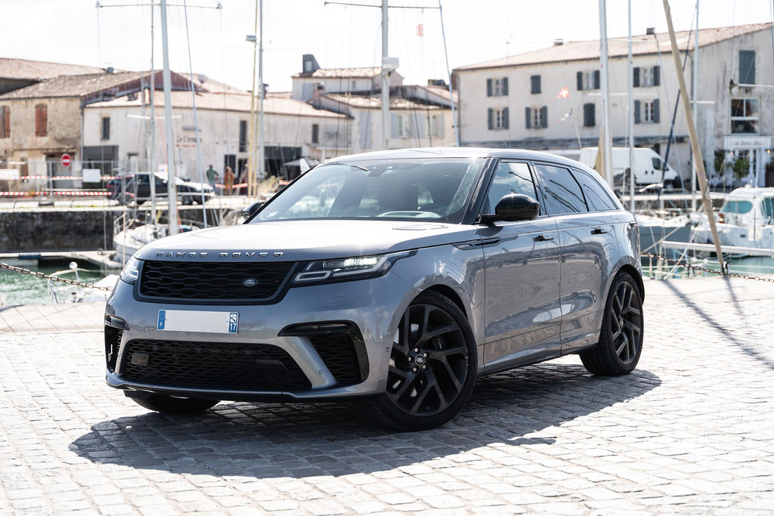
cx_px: 387
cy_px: 258
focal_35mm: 62
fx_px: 1333
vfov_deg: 21.9
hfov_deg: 32.4
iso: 200
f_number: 2.8
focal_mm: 62
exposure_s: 1/4000
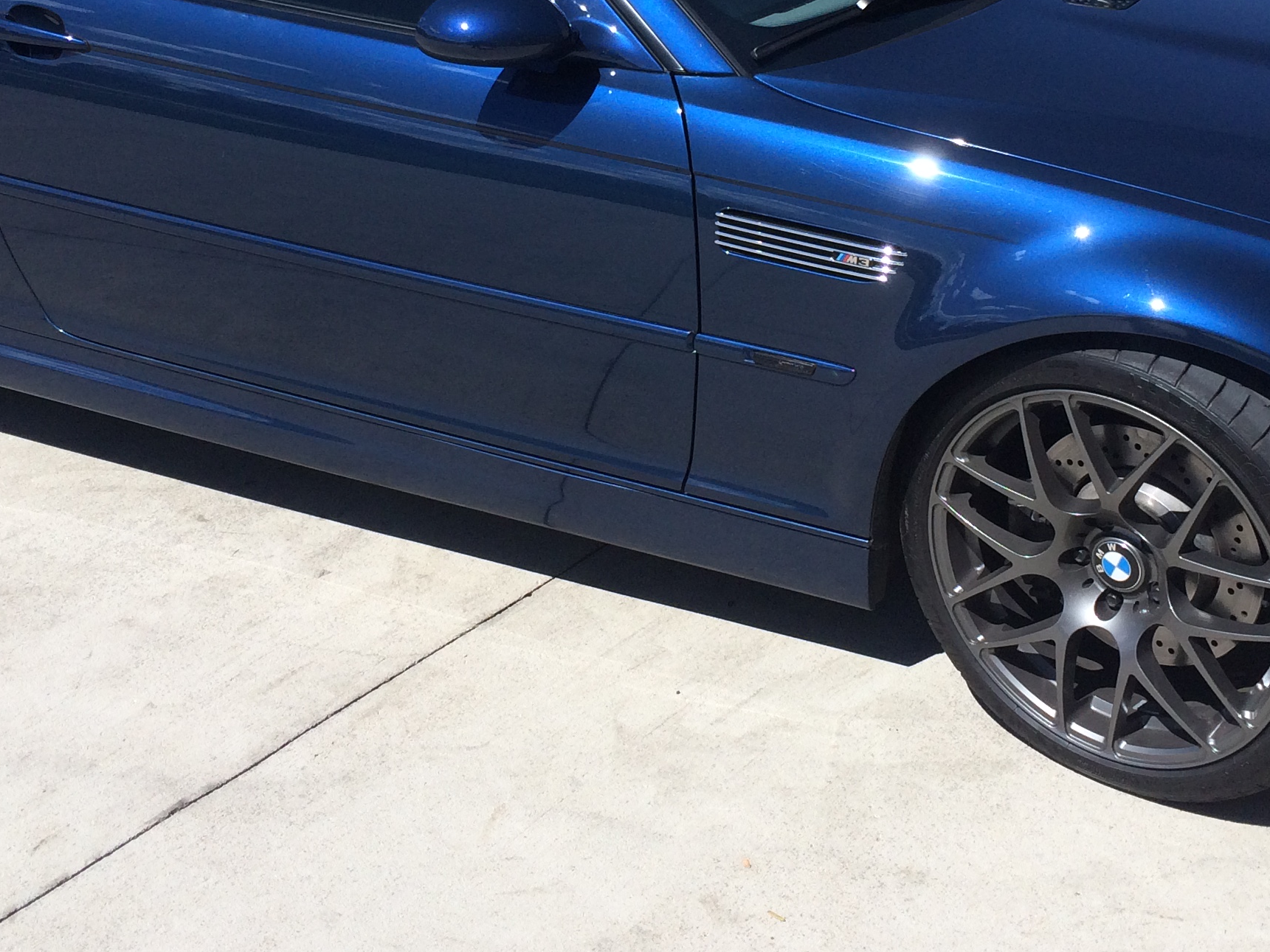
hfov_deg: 34.9
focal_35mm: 55
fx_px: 2018
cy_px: 177
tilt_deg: -19.4
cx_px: 703
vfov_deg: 26.0
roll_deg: -0.1
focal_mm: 4.15
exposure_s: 1/2933
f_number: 2.2
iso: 32
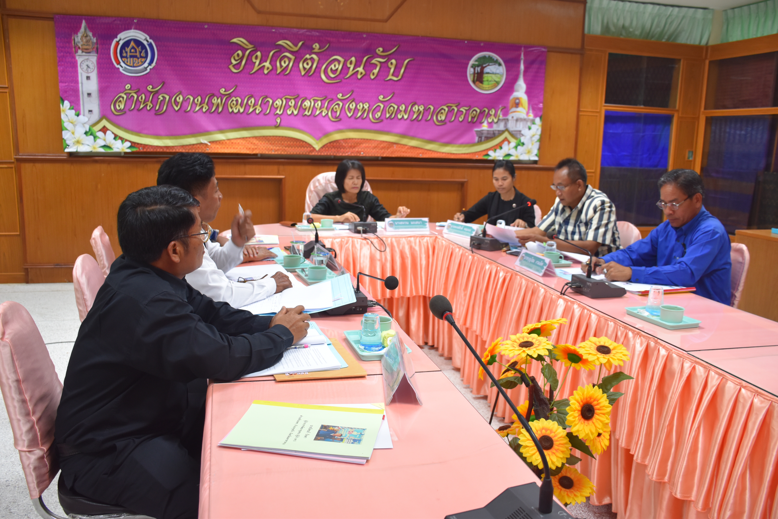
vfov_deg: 43.6
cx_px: 389
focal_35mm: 30
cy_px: 260
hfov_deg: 61.9
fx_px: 648
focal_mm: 20
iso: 720
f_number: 4
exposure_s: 1/60
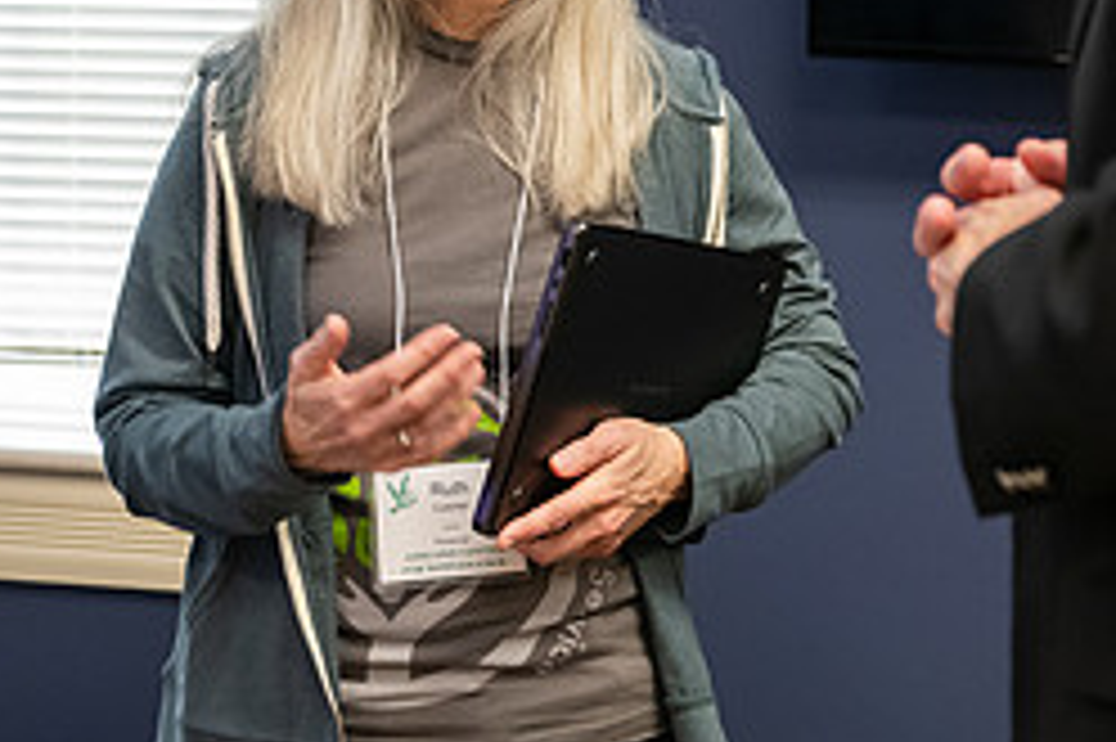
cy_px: -61
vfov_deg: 11.5
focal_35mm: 117
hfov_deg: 17.5
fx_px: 3624
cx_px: 657
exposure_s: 1/160
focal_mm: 50
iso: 1600
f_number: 3.2
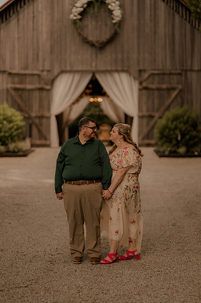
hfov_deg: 16.0
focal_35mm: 85
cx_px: 100
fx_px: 713
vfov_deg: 23.9
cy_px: 152
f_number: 1.4
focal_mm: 85
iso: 250
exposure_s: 1/2500
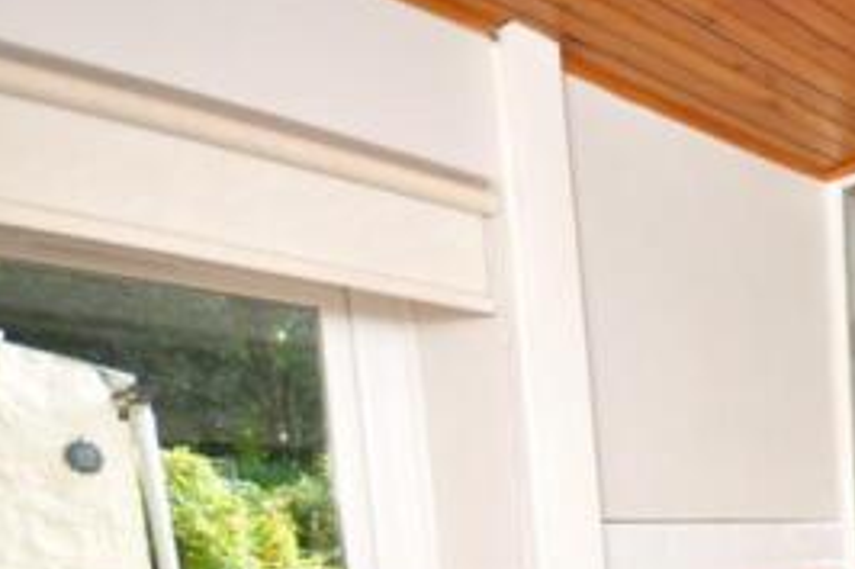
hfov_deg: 42.1
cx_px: 919
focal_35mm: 37
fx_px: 878
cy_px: 691
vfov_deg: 30.3
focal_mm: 10
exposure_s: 1/60
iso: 200
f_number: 4
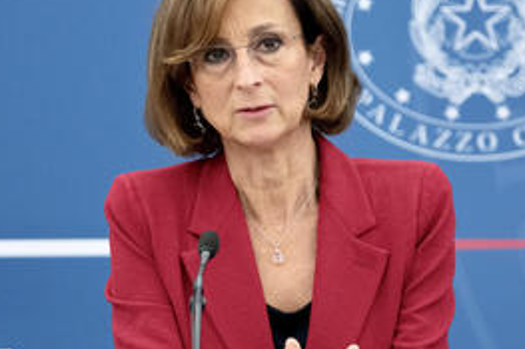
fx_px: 7680
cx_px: 371
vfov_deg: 2.6
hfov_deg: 3.9
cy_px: 180
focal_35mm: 527
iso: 2000
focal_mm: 198
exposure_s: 1/320
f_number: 2.8
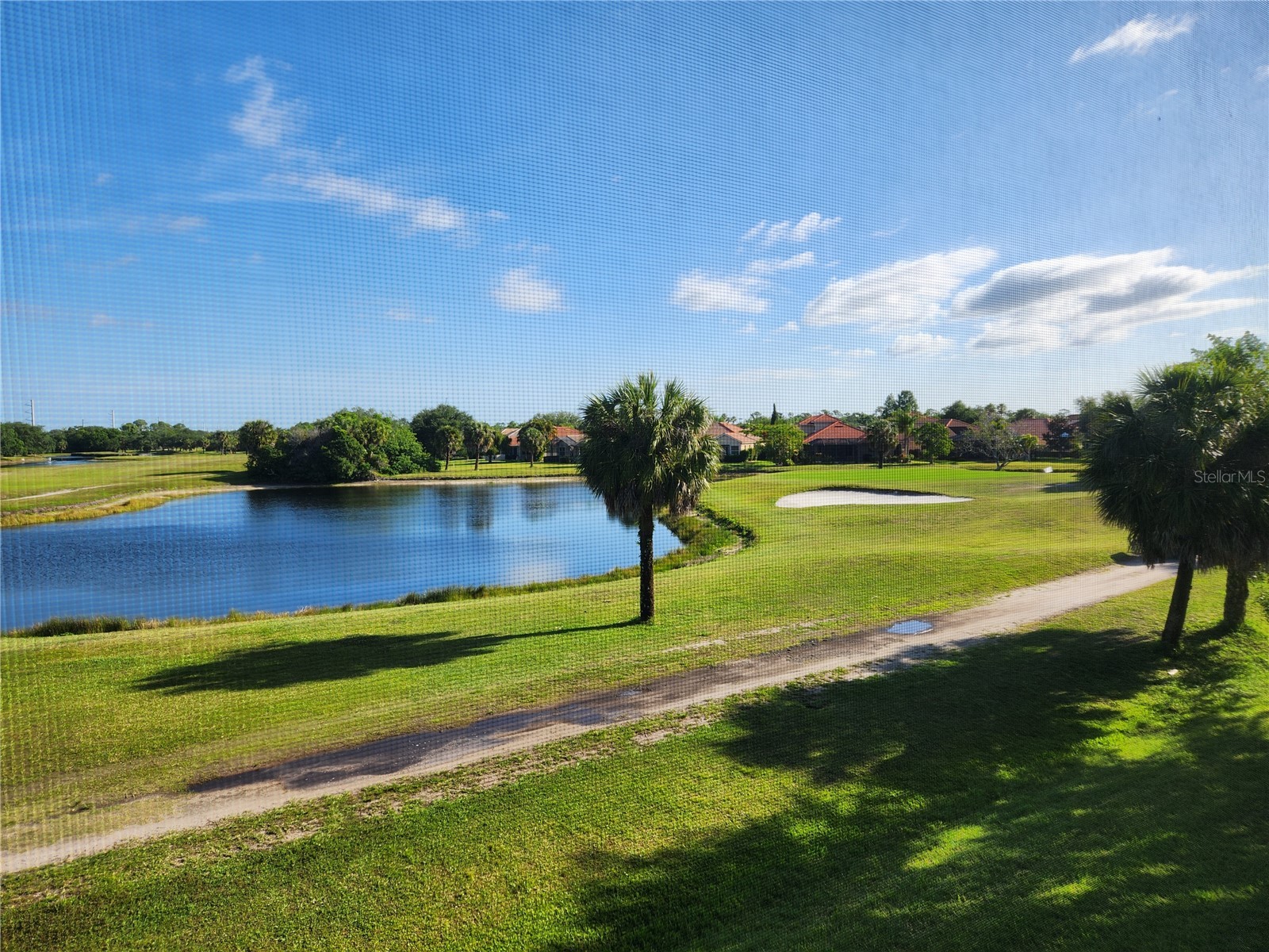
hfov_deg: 73.9
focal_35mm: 23
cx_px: 634
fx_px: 843
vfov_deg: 58.9
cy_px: 476
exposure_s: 1/885
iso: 20
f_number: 1.8
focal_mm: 5.4
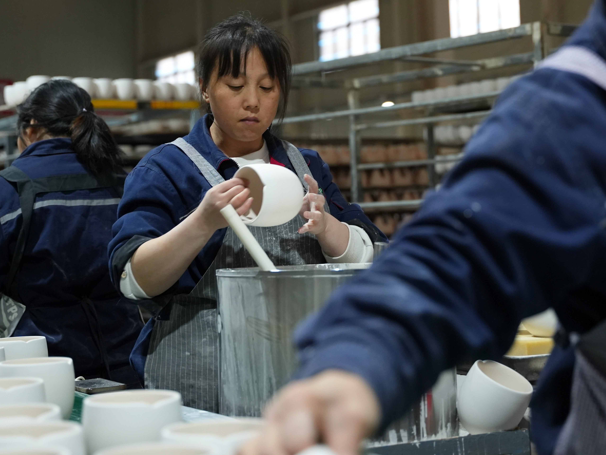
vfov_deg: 22.8
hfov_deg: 30.1
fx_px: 1126
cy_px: 186
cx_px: 308
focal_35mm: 64
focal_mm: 43.9
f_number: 2.8
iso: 2000
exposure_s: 1/200
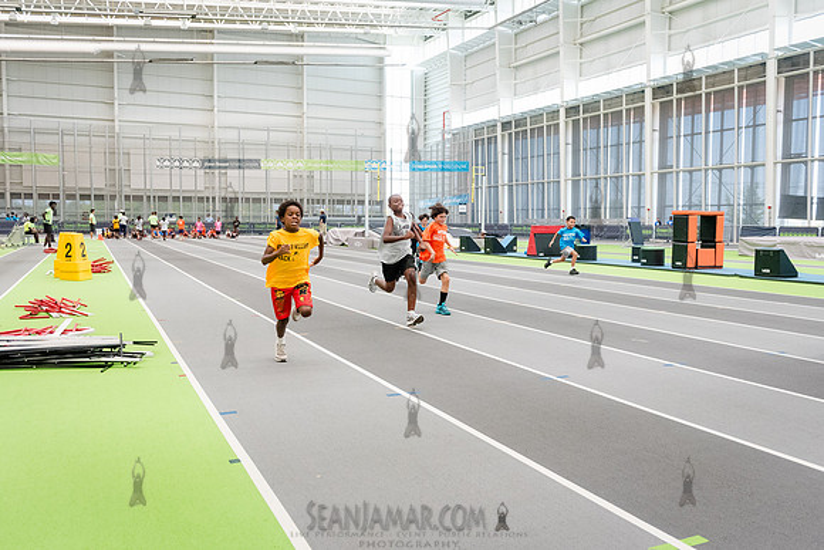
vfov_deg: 43.5
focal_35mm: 30
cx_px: 412
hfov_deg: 61.7
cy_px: 275
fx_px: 689
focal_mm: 29
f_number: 3.5
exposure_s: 1/1000
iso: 6400
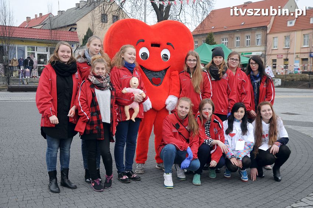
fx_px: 365
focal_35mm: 42
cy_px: 104
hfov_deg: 46.4
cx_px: 156
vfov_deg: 31.8
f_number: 6.3
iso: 200
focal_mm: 28
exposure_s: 1/160
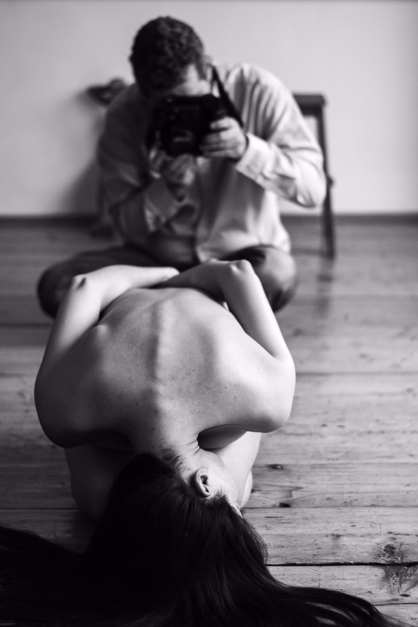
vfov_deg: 27.0
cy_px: 314
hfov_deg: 18.2
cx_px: 209
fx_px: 1306
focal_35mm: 75
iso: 125
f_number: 2
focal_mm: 50
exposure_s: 1/250
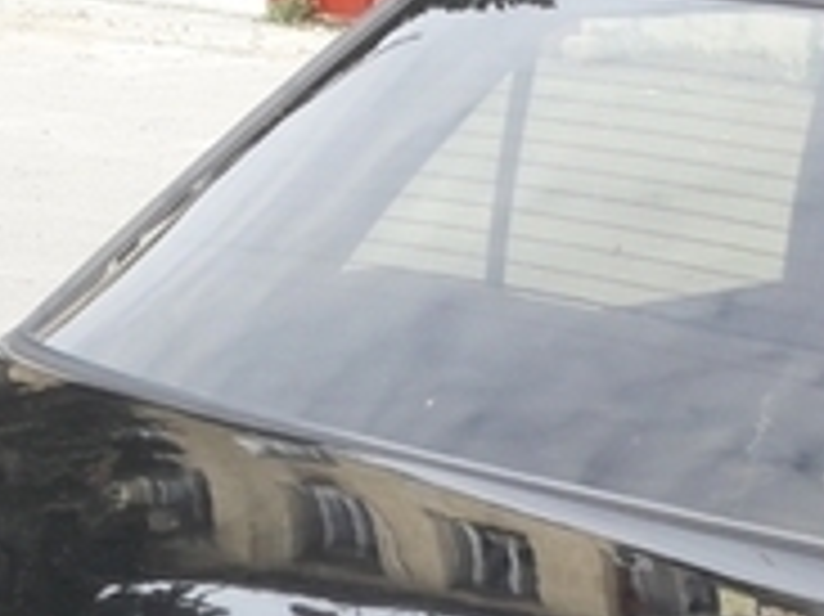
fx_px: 2403
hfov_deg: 17.7
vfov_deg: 13.9
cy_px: 870
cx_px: 1180
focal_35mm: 101
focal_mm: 3.7
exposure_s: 1/452
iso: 40
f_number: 1.9
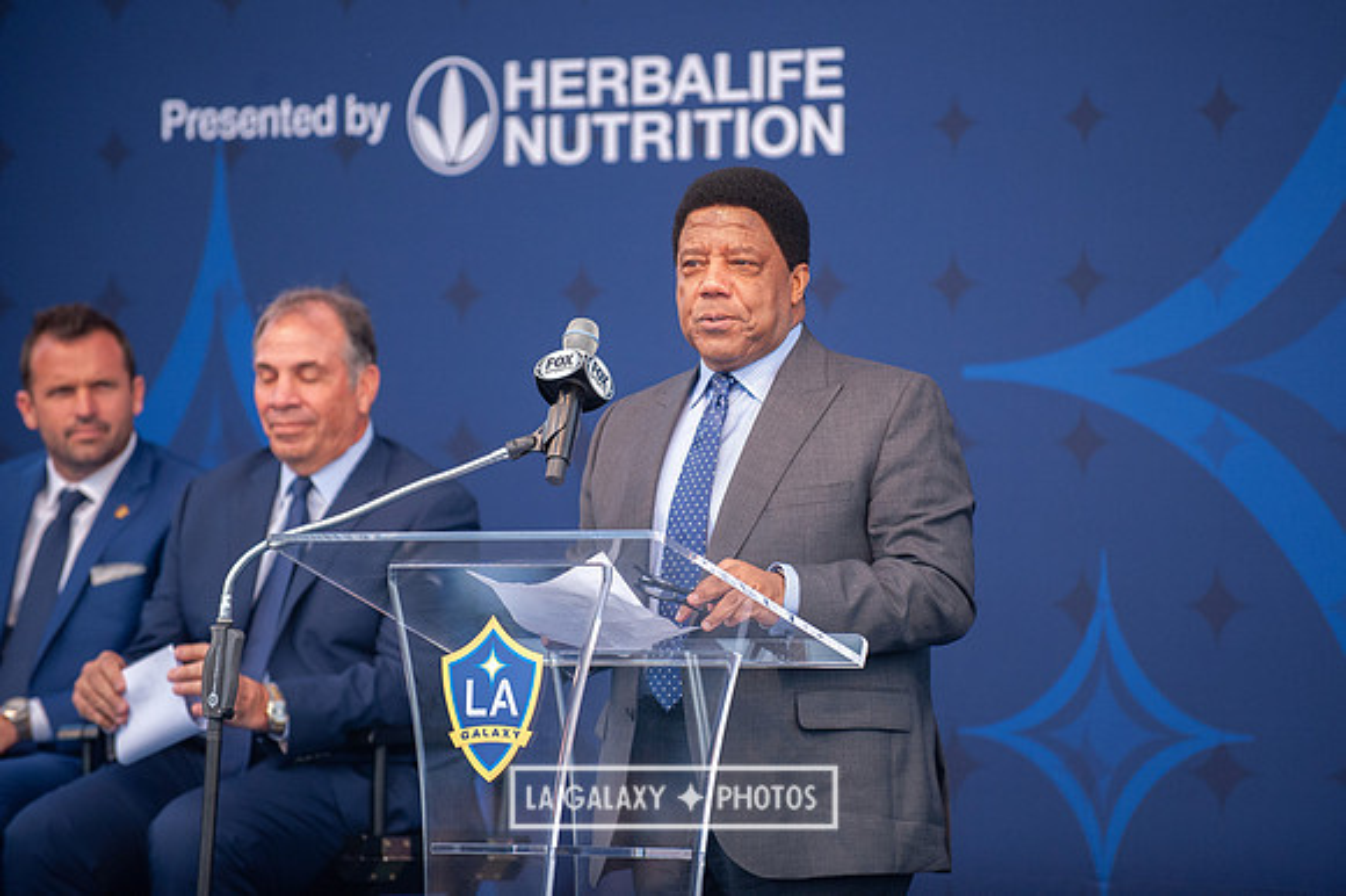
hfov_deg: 9.5
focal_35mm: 217
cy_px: 411
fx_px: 8090
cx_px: 729
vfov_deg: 6.3
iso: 1400
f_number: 2.8
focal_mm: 200
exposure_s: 1/1250
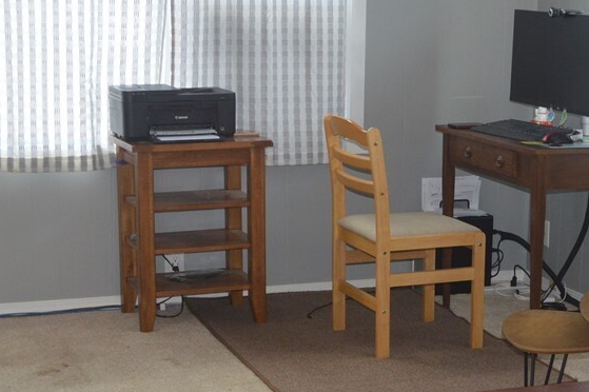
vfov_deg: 16.6
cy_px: 266
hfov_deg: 24.3
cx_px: 485
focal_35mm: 82
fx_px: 1341
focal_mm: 18
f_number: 4
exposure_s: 1/100
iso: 400
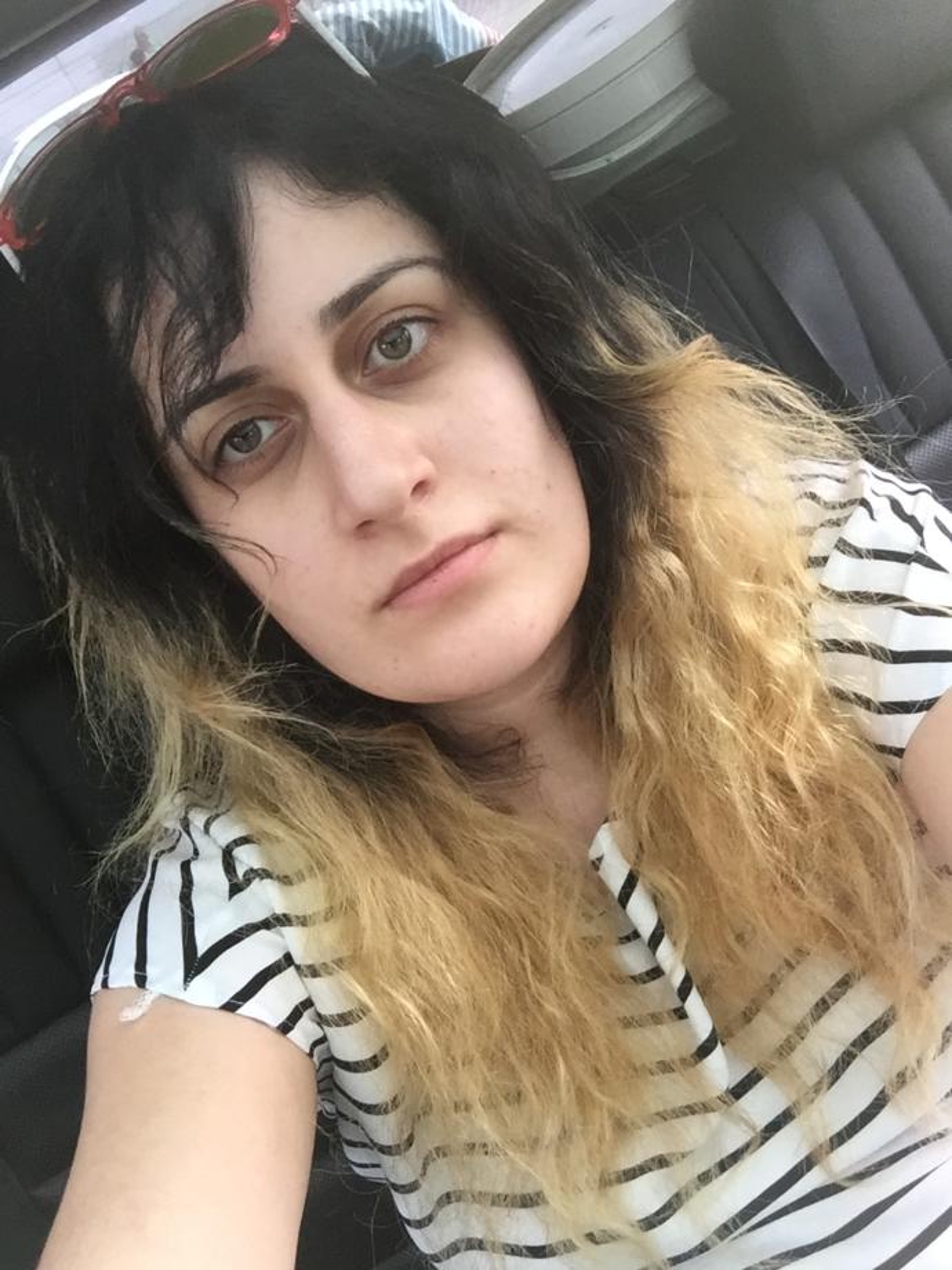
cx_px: 476
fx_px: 1137
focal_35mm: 31
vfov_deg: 58.4
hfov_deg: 45.4
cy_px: 635
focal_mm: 2.65
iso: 64
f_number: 2.2
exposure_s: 1/100
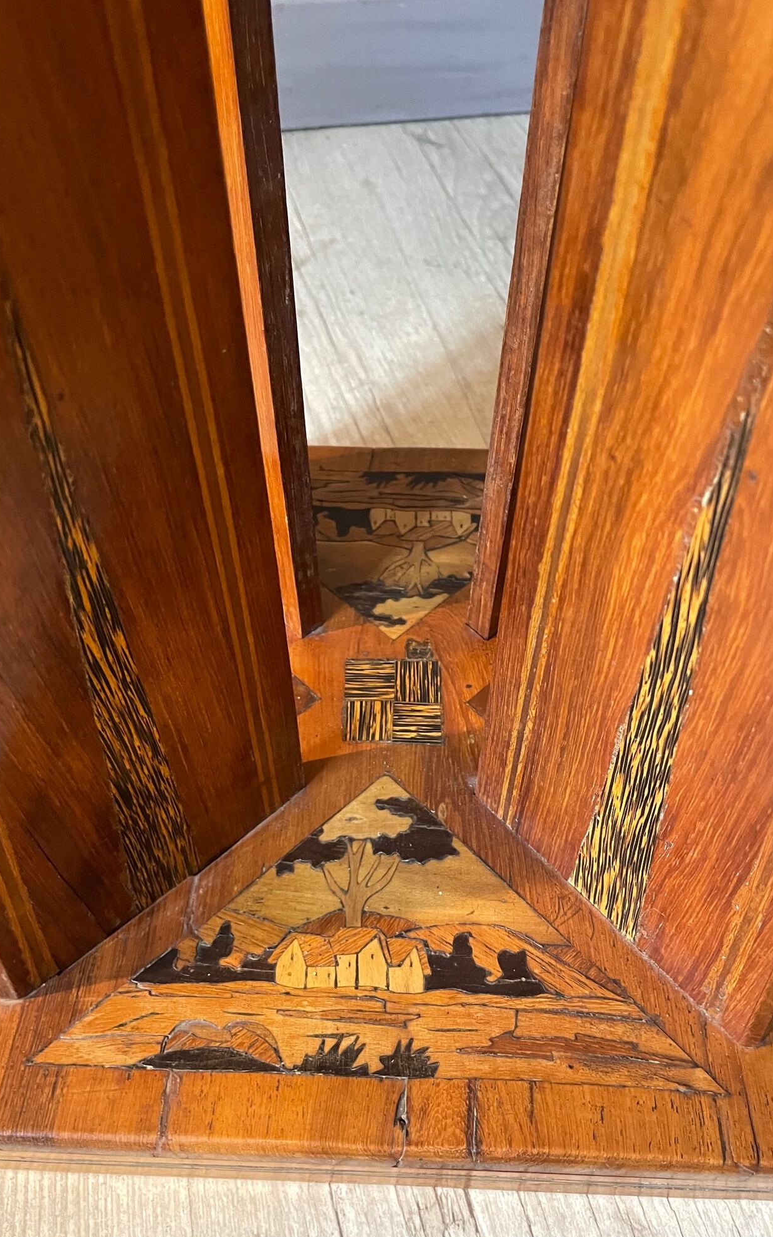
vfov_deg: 66.5
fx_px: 944
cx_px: 383
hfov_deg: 44.5
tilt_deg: -50.6
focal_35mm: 28
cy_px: 627
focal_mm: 4.2
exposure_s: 1/33
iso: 500
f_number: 1.6
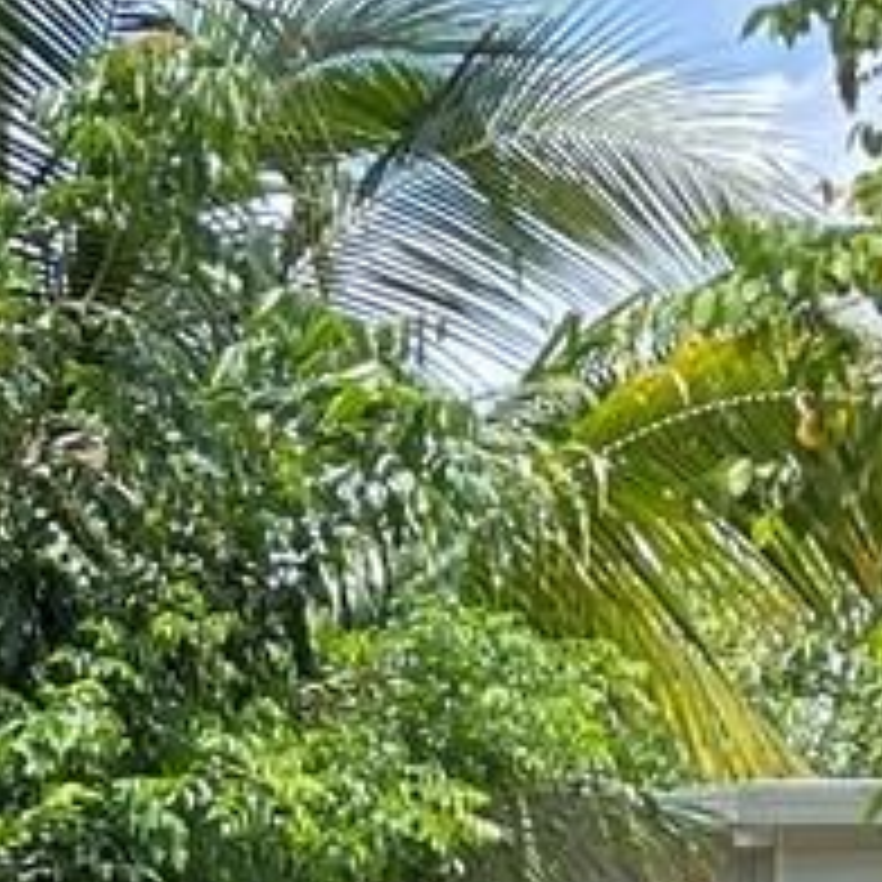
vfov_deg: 9.0
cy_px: 1494
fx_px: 5419
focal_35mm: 188
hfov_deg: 8.6
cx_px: -1089
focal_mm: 4.2
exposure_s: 1/1062
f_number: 1.6
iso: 32
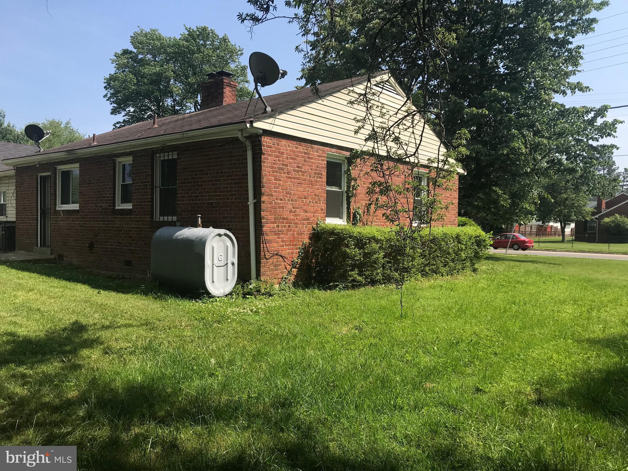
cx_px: 314
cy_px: 236
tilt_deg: +0.4
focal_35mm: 28
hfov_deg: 63.4
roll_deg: -0.3
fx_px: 508
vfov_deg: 49.7
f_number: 1.8
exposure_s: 1/1451
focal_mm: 3.99
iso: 20
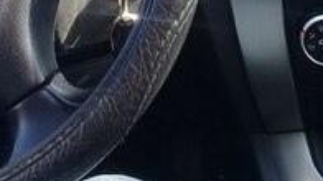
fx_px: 976
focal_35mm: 114
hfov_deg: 18.8
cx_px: 188
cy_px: -124
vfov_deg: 10.1
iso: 50
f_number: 2.2
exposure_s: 1/100
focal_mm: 3.3
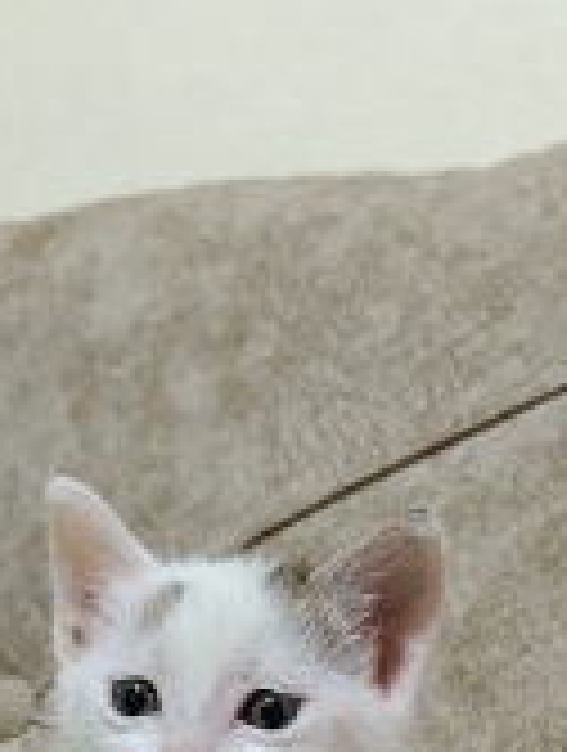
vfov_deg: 25.3
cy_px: 901
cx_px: 394
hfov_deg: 21.3
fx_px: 1501
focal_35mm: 69
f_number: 1.6
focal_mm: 6.14
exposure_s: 1/50
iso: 1250
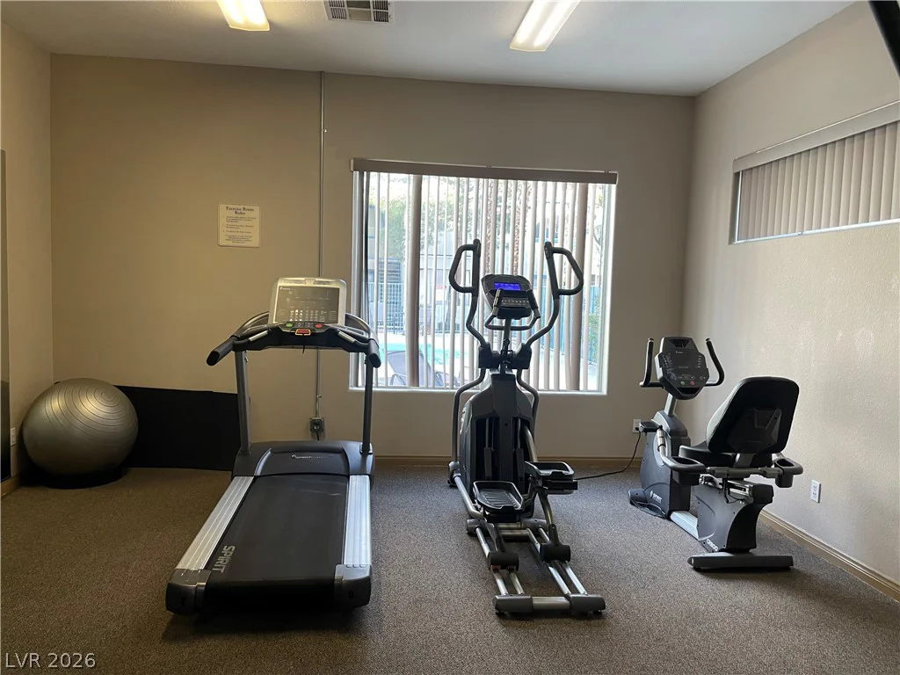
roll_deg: -1.1
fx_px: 676
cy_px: 338
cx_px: 450
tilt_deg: -3.4
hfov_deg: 67.3
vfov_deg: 53.1
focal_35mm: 26
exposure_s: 1/60
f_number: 1.6
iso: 80
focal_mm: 4.2
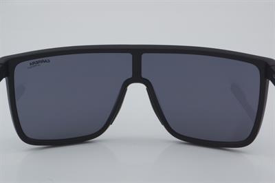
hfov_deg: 29.9
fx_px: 515
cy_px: 92
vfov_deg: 20.1
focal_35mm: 68
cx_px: 138
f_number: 32
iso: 100
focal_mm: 45
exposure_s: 1/4
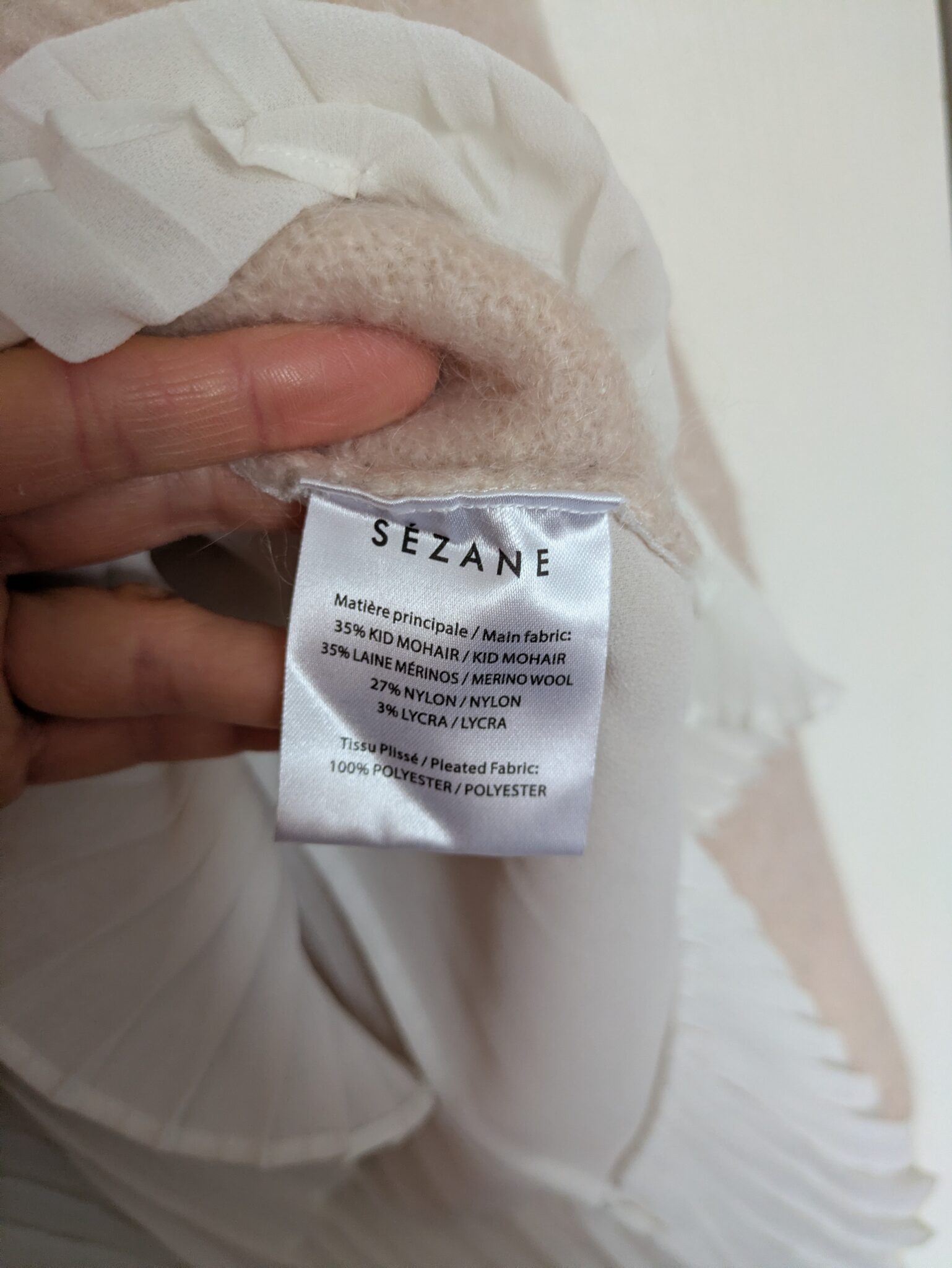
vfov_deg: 69.4
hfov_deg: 54.9
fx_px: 916
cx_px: 476
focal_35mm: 25
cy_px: 634
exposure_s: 1/60
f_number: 1.89
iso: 451
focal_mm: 5.43
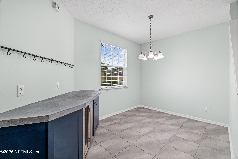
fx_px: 106
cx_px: 119
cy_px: 80
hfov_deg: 96.7
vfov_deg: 73.7
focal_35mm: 16
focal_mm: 16
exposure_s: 1/1.25
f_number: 13
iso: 250
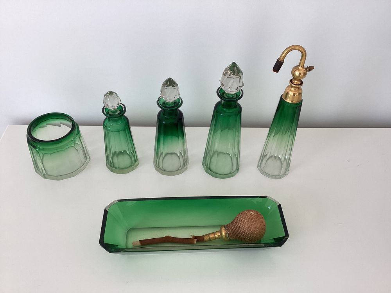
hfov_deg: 58.4
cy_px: 146
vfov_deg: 45.4
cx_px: 196
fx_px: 350
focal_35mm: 31
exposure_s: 1/120
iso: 25
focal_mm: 3.3
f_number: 2.4
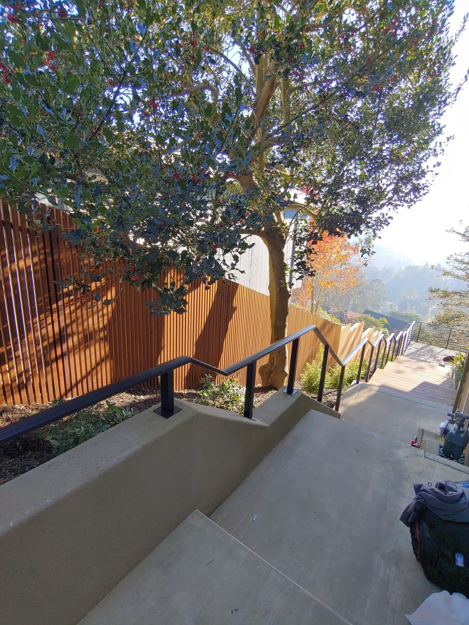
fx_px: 289
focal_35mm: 16
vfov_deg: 94.5
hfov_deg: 78.1
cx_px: 234
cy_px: 312
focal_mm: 2.18
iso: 50
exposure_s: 1/120
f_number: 1.9
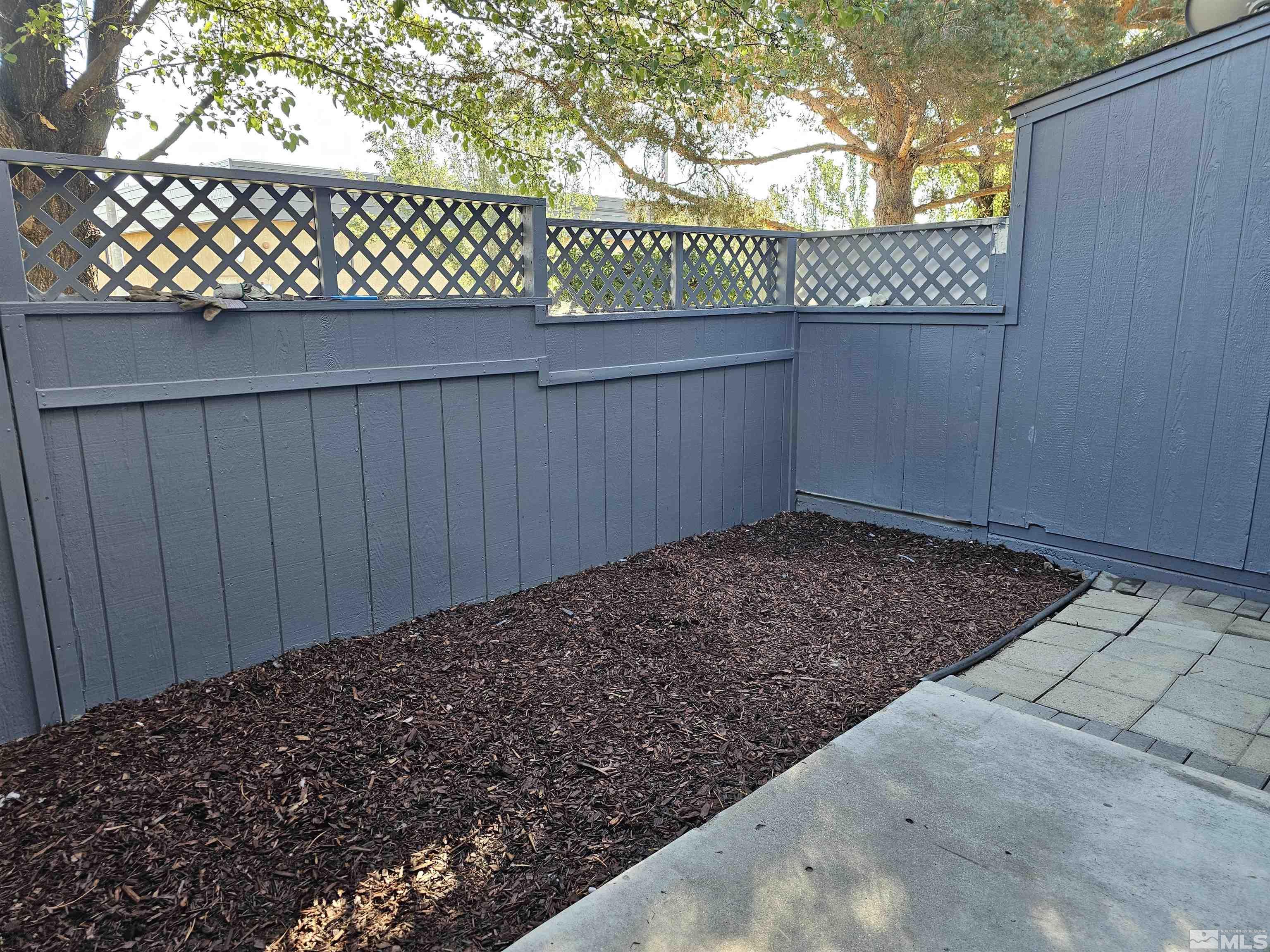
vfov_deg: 58.9
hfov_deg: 73.9
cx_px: 635
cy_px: 476
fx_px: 844
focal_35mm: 23
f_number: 1.7
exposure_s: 1/120
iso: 100
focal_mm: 6.3
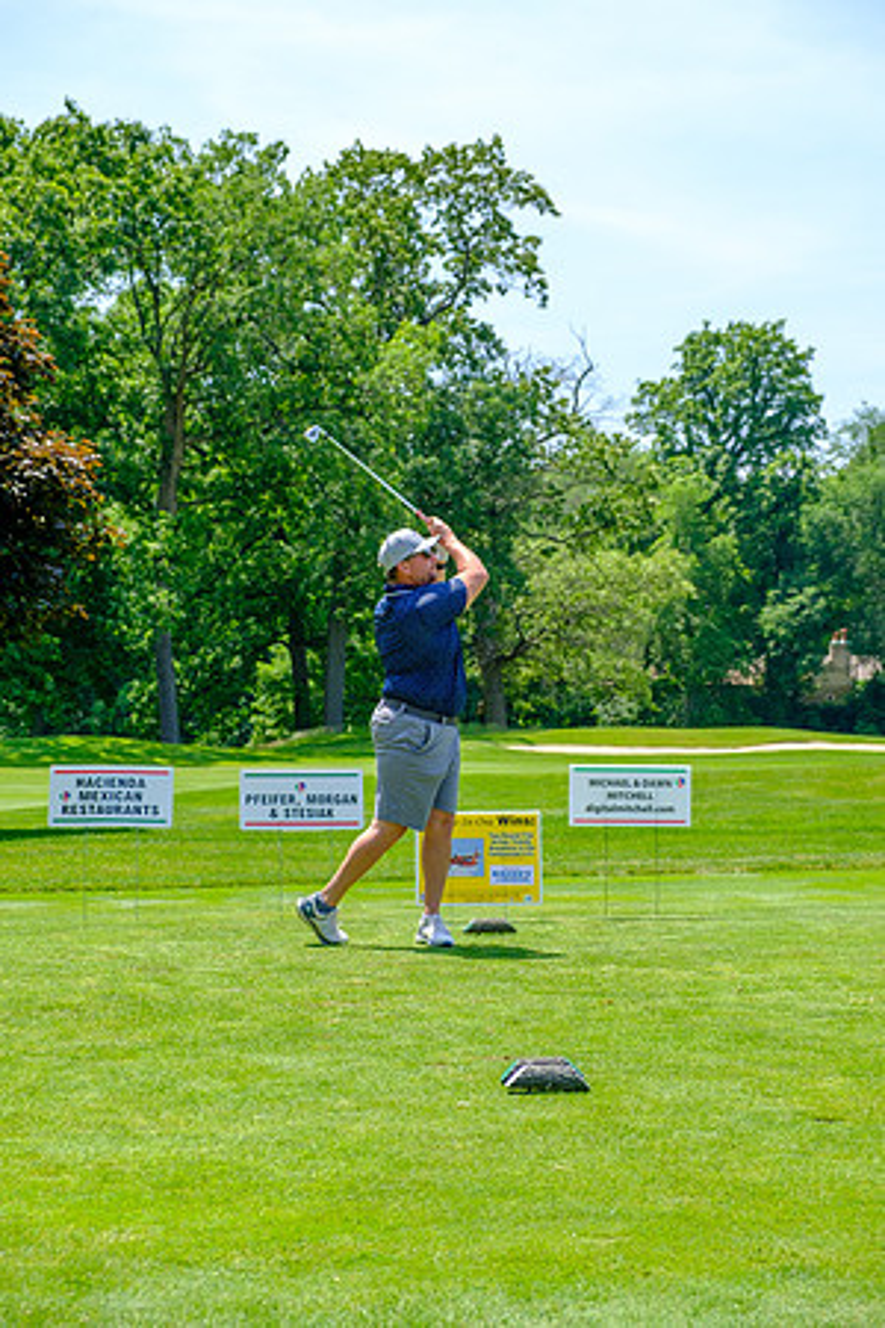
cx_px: 442
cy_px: 664
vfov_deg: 31.4
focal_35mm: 64
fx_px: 2360
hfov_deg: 21.2
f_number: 5
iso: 200
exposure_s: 1/500
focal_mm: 42.5
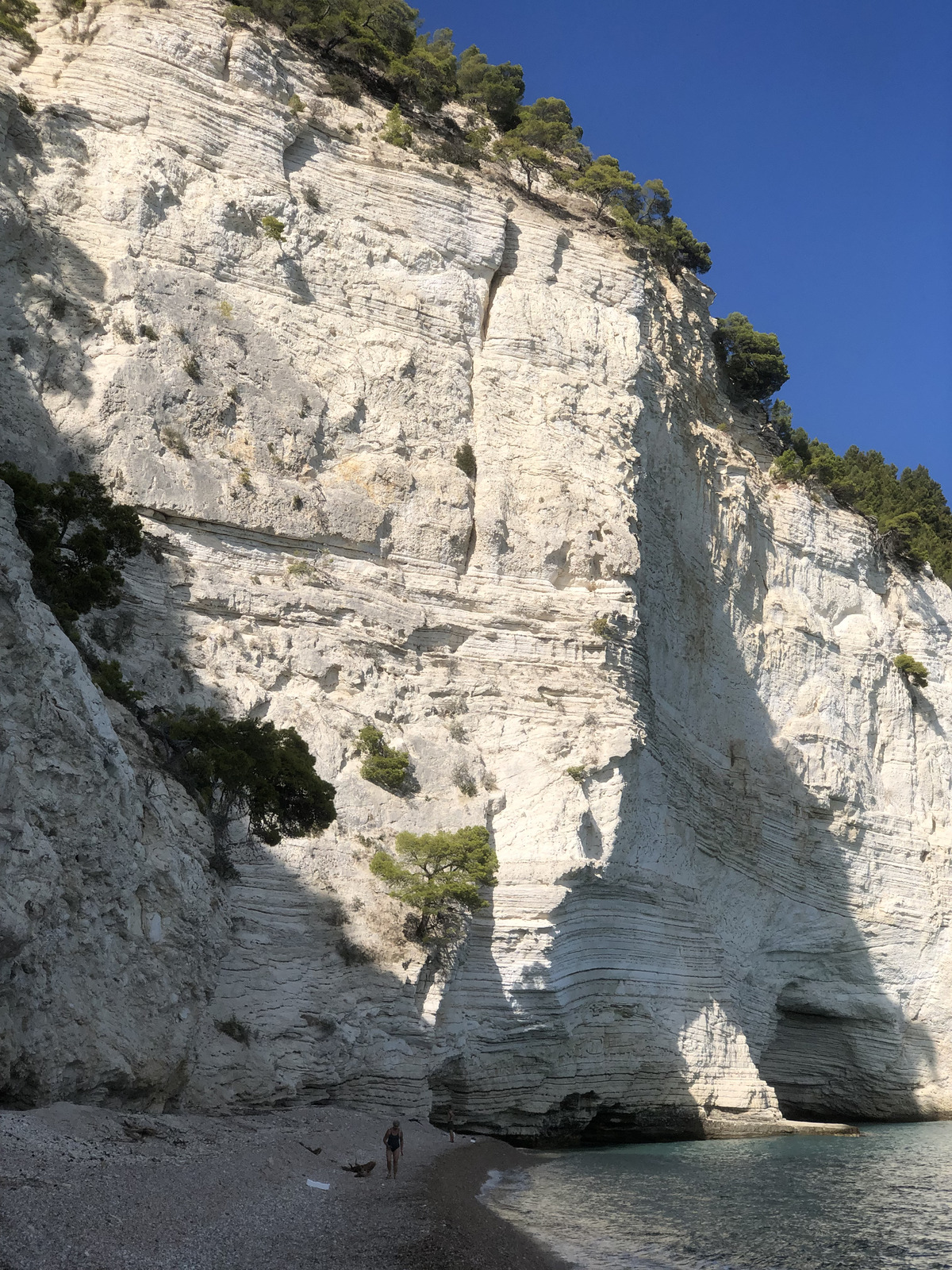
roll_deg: +2.3
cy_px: 635
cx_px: 476
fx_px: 1907
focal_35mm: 52
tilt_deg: +13.9
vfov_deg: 36.8
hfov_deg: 28.0
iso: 16
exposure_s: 1/2088
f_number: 2.4
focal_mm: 6
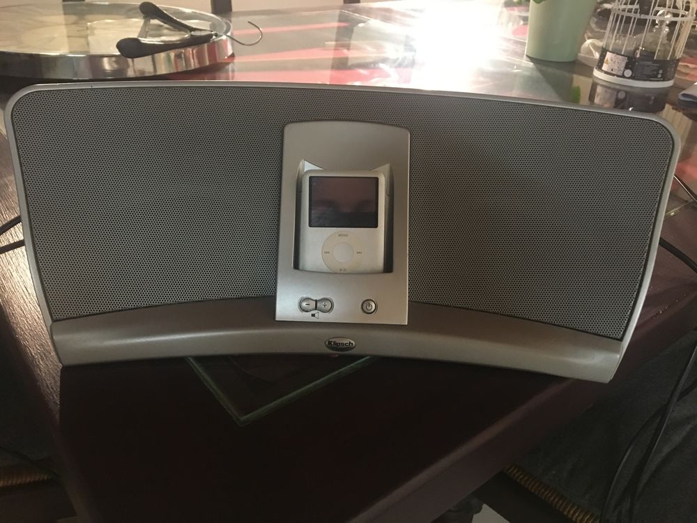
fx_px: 584
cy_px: 262
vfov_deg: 48.2
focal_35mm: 29
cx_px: 348
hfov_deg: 61.7
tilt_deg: -30.6
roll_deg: -3.6
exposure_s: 1/17
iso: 250
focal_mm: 4.15
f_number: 2.2
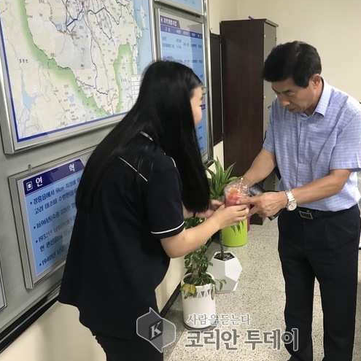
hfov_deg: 46.9
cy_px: 172
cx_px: 217
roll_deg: +2.0
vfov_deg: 47.2
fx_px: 413
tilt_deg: -13.8
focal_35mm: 35
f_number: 1.8
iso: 40
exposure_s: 1/15
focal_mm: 3.99
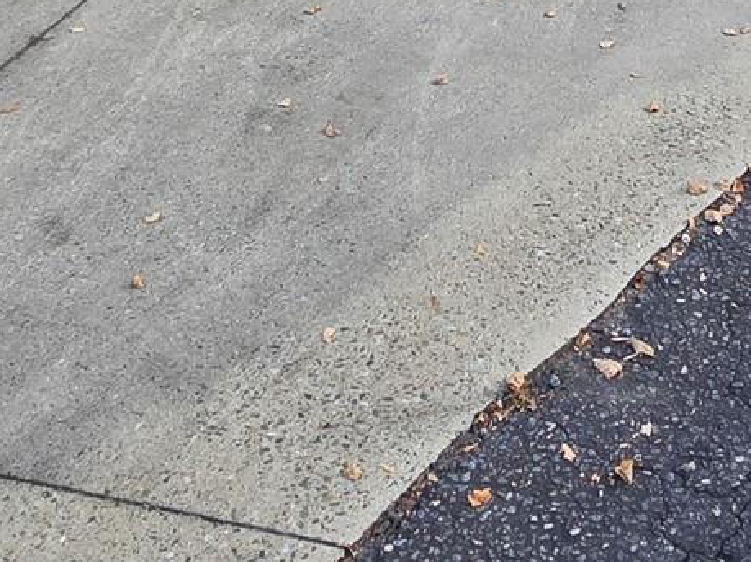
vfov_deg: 20.0
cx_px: 466
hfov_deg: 33.1
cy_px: -386
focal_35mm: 58
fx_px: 1258
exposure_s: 1/120
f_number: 2.2
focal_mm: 2.2
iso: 64
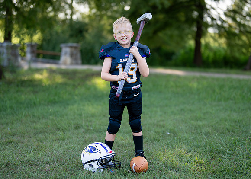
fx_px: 459
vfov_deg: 22.1
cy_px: 84
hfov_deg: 30.6
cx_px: 134
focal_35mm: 64
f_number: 1.2
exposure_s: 1/1250
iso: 100
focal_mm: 50
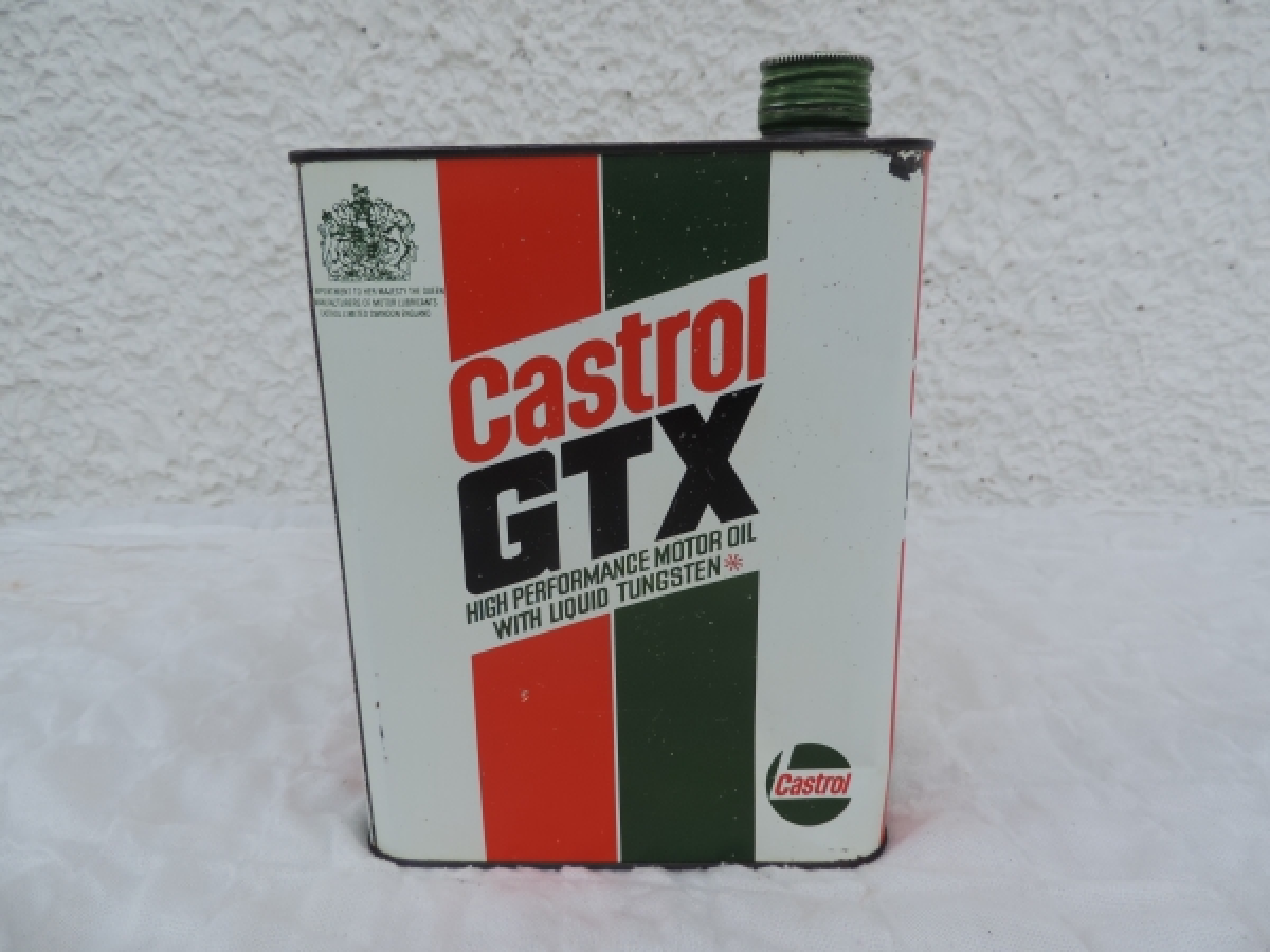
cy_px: 476
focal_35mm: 24
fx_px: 881
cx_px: 635
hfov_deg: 71.6
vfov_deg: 56.8
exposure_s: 1/250
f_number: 3
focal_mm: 4.3
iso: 80
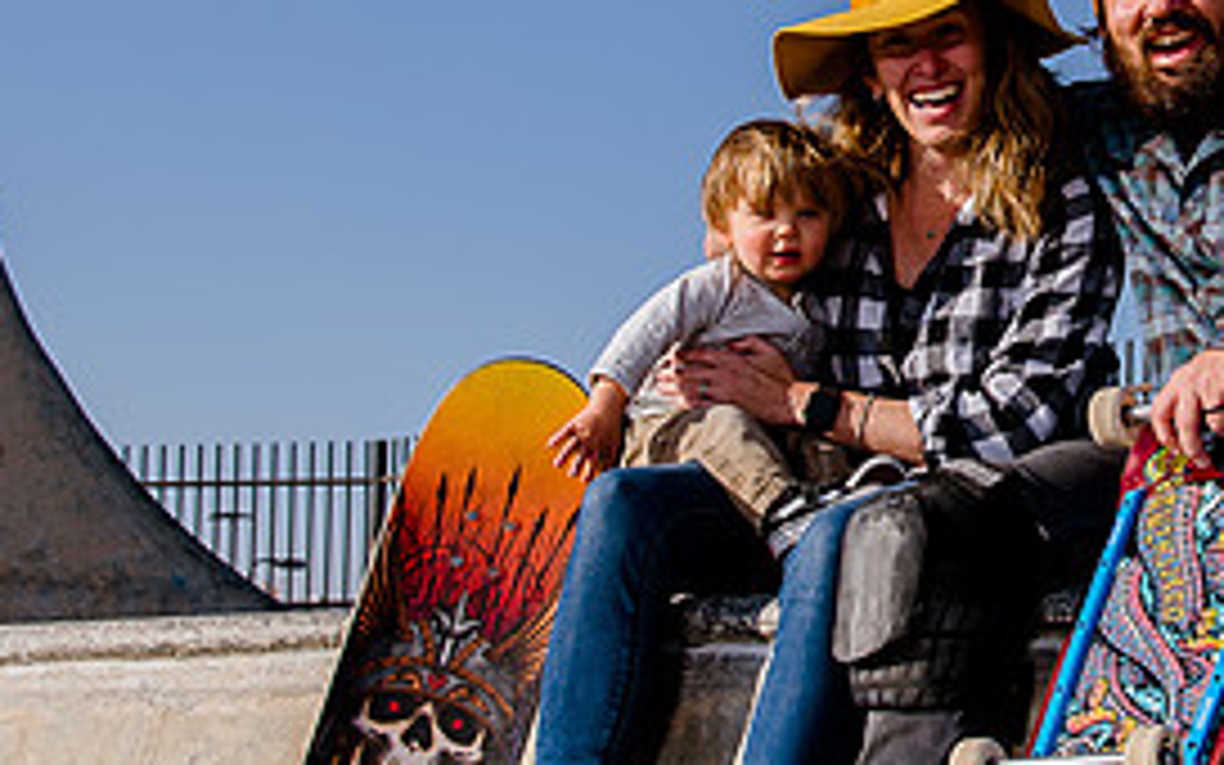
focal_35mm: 96
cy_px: 196
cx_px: 1093
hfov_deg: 21.2
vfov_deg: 13.6
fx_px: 3202
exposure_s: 1/640
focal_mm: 32
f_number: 7.1
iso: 200
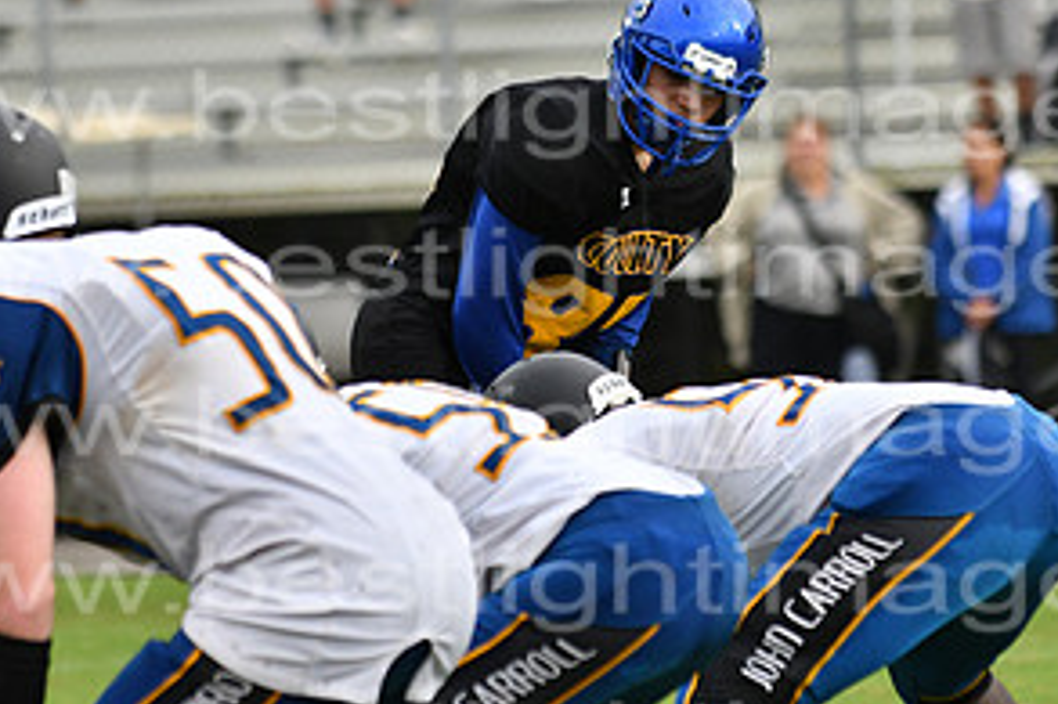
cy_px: 193
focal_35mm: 416
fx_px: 12218
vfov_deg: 3.3
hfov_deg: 5.0
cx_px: 668
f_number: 3.5
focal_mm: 140
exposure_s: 1/4000
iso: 800
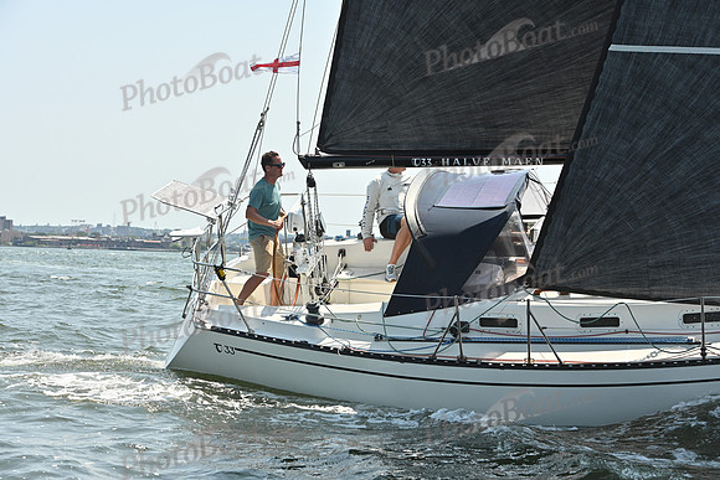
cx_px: 360
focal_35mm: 85
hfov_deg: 23.9
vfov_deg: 16.1
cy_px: 240
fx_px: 1700
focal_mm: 85
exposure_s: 1/1250
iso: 320
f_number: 7.1
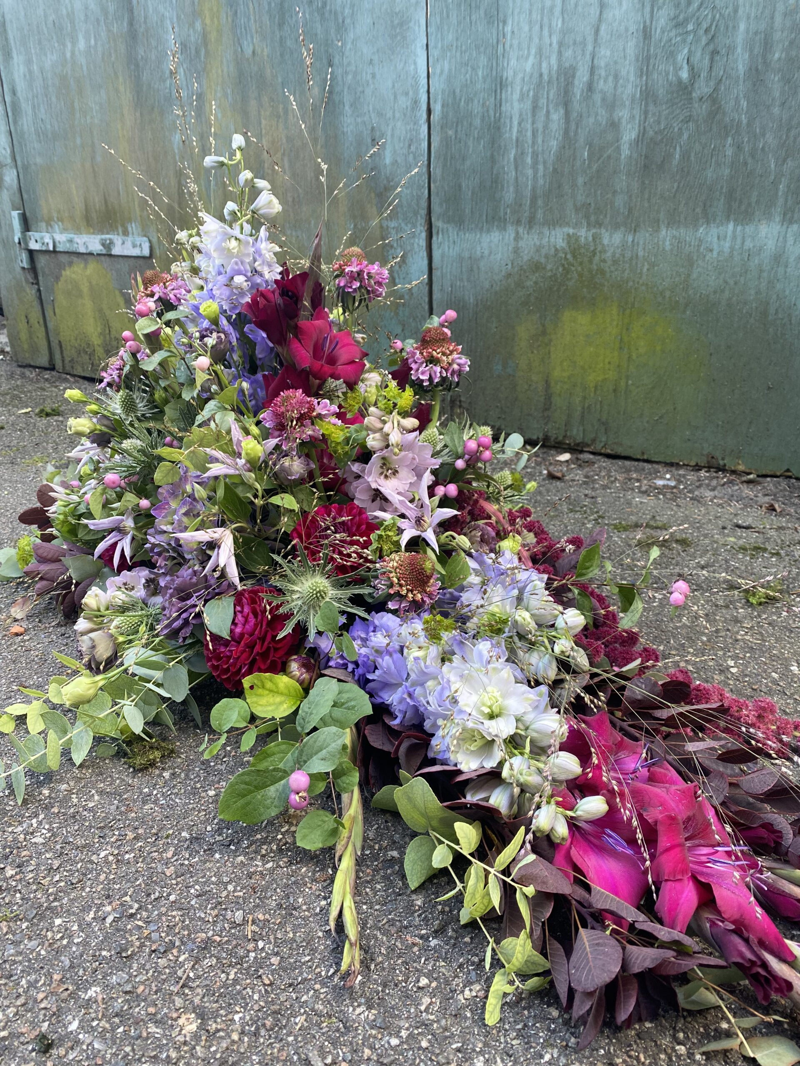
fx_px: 801
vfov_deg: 67.3
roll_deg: +1.7
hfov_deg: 53.1
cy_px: 533
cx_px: 400
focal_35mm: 26
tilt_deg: -19.9
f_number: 1.8
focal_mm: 4.25
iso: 100
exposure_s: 1/121
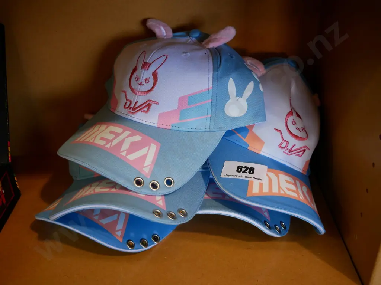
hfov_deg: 46.8
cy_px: 142
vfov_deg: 36.0
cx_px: 190
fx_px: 440
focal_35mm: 40
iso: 500
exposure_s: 1/60
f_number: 4.1
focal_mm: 20
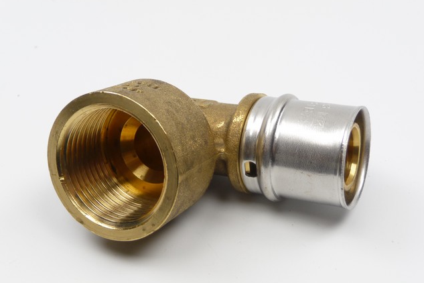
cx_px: 214
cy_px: 152
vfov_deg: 22.3
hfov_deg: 32.9
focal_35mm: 61
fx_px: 718
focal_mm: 9.8
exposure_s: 1/250
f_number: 4.4
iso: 100
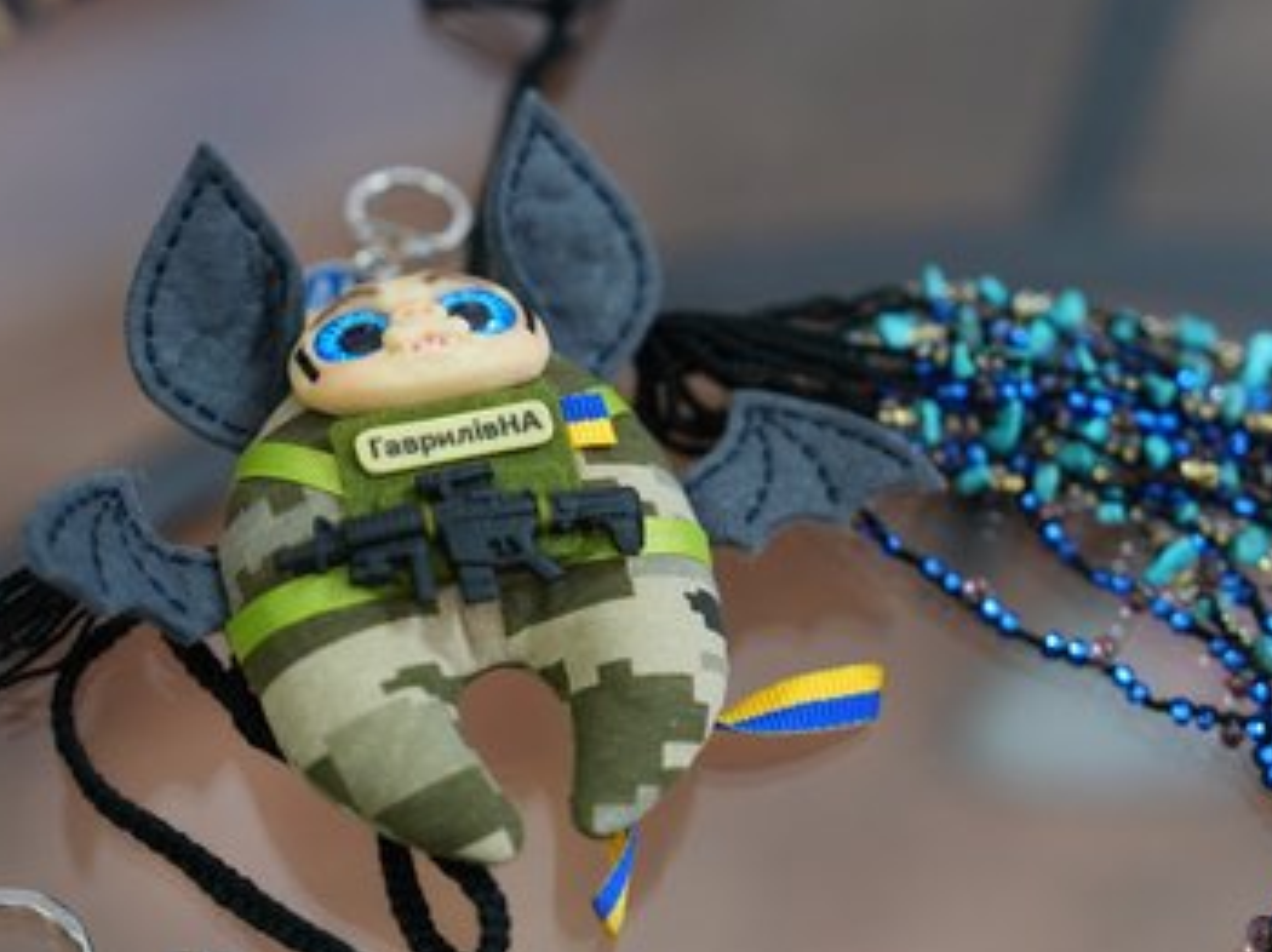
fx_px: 2828
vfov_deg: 19.1
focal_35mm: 77
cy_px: 474
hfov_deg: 25.3
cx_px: 589
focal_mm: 70
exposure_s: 1/160
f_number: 2.8
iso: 2000
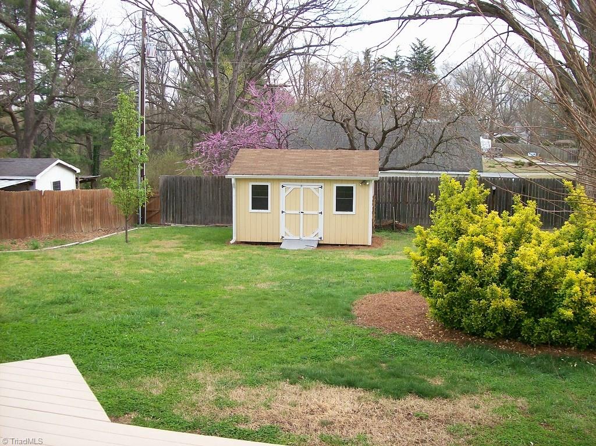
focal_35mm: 36
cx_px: 298
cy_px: 223
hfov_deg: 51.4
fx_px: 619
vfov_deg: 39.6
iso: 80
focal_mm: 6
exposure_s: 1/326
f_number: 2.7
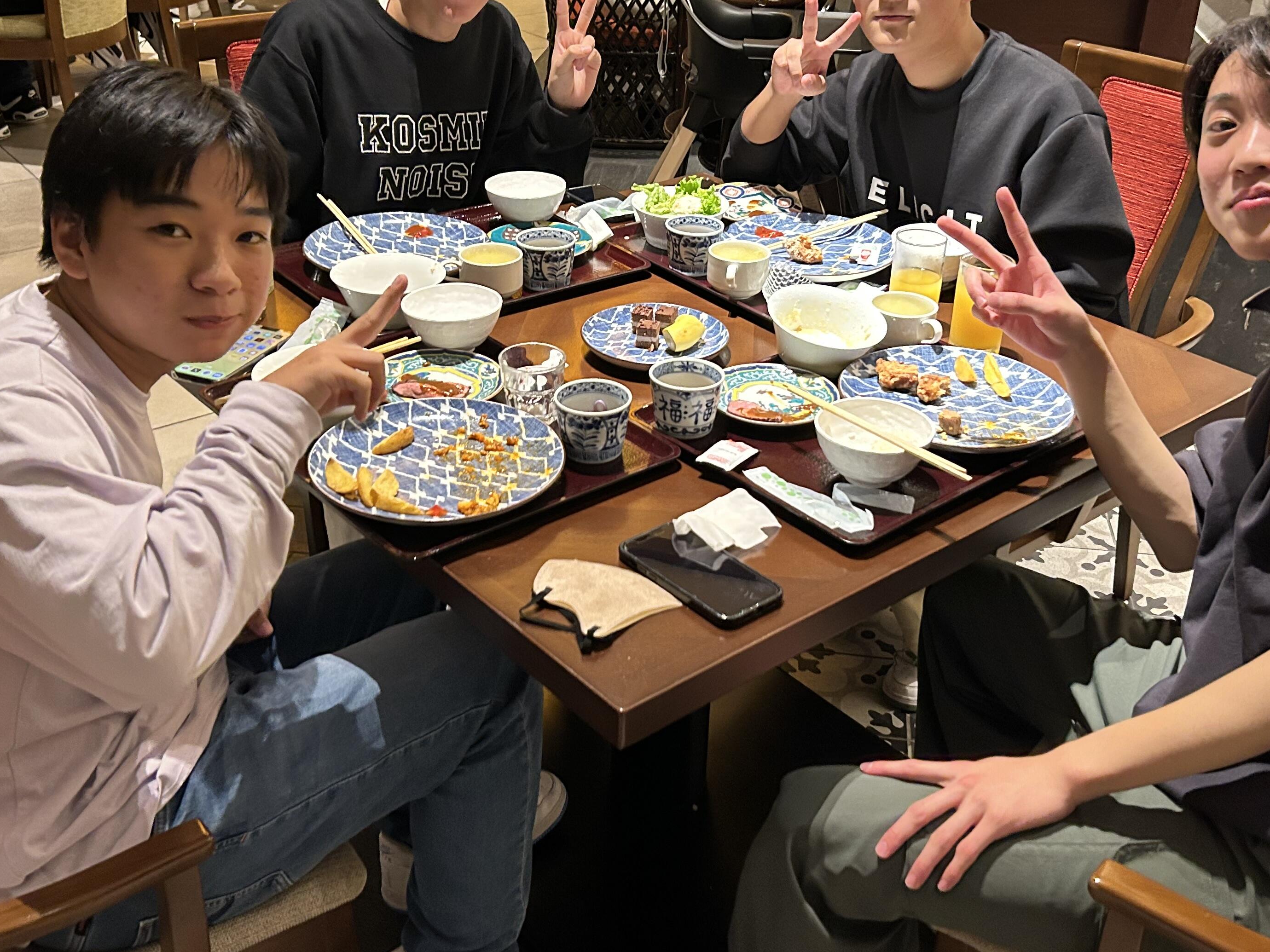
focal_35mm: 38
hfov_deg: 49.0
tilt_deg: -29.5
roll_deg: -0.6
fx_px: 1394
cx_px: 629
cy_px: 416
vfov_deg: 37.7
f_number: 1.5
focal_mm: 5.7
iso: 400
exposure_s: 1/40
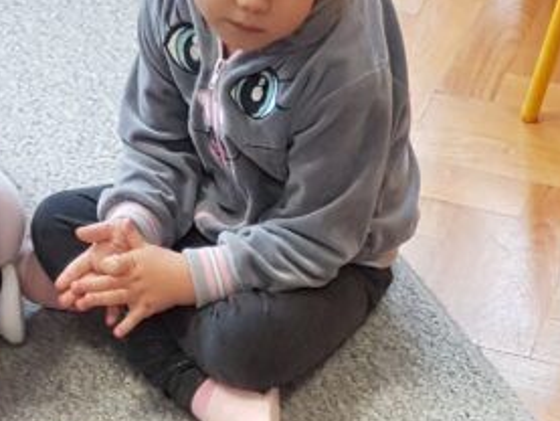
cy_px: 704
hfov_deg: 20.4
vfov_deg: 14.0
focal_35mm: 96
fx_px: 1554
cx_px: 356
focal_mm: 4.2
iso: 200
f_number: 1.7
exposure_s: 1/50
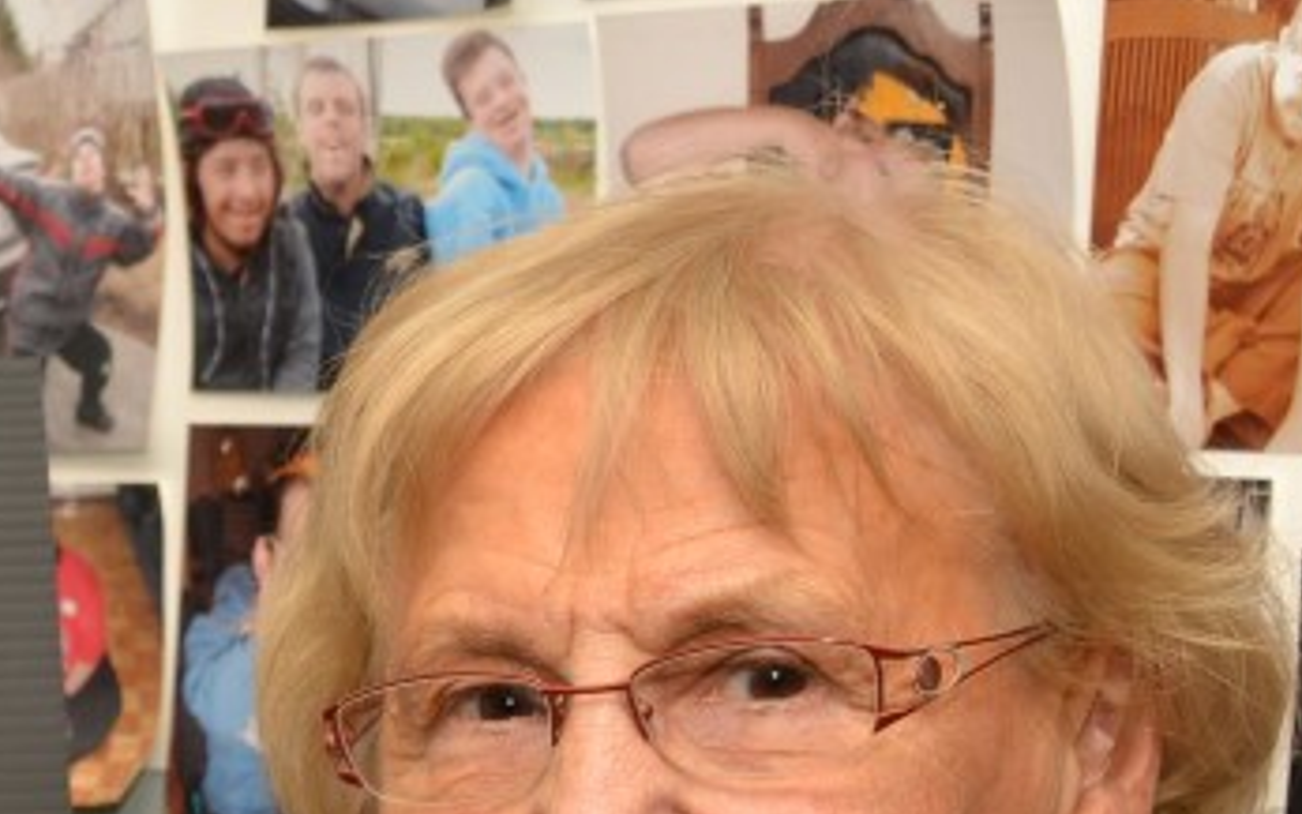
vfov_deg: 7.9
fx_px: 5749
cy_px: 1362
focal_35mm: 162
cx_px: -1069
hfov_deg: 11.9
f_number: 5.6
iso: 250
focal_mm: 34
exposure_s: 1/160
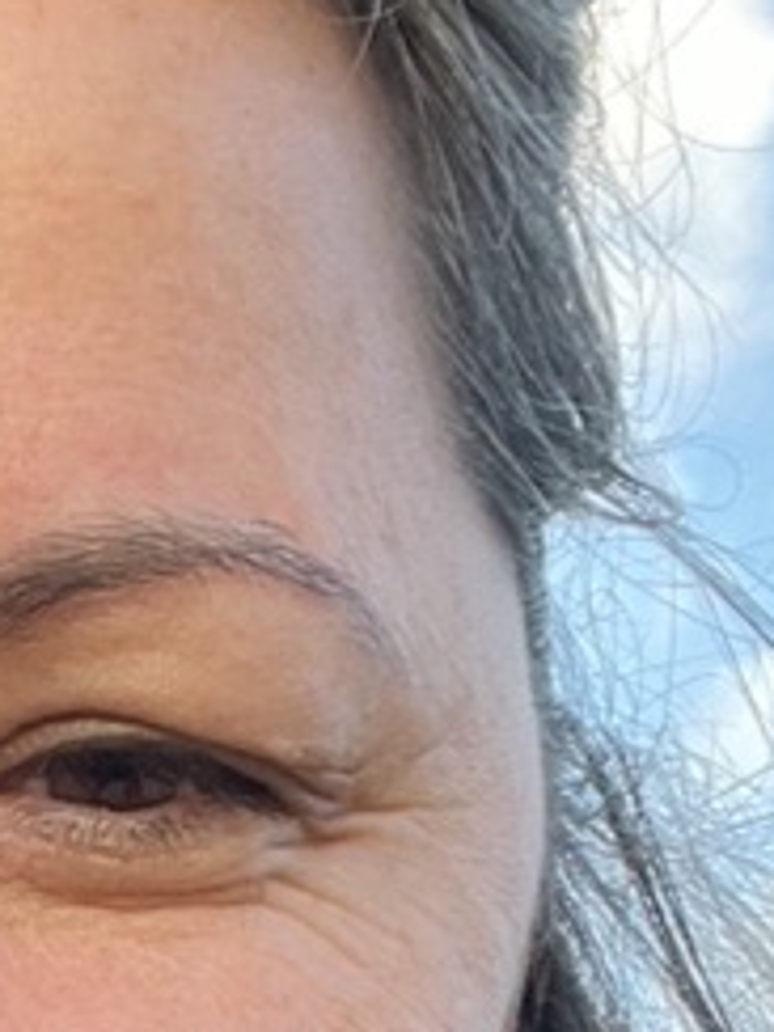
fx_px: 3756
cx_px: -264
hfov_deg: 11.4
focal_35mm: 126
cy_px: 1806
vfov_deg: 14.0
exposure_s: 1/121
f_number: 2.2
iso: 64
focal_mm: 2.71
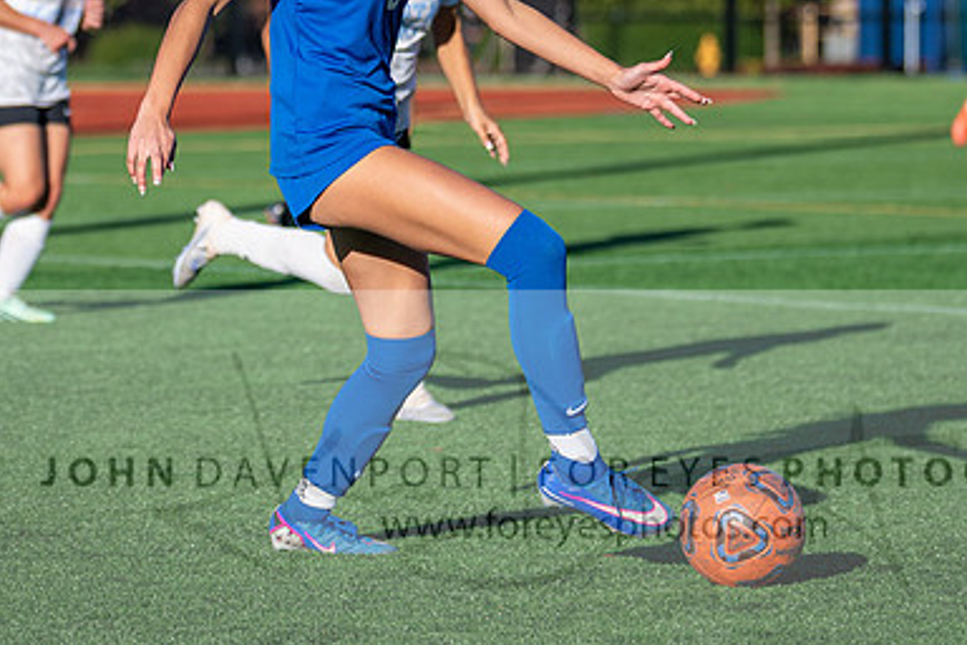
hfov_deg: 8.0
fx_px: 6876
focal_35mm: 256
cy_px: 53
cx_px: 100
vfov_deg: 5.4
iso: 160
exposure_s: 1/2000
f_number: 2.8
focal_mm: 102
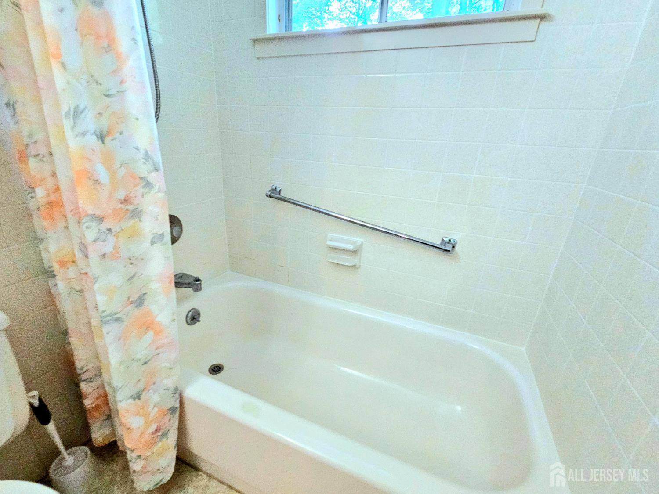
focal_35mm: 13
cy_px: 247
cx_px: 330
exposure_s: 1/60.2
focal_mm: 2.2
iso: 320
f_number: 2.2
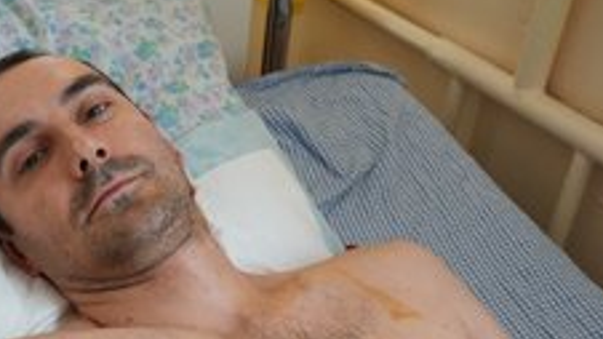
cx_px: 155
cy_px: 271
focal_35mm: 65
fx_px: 1039
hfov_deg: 31.8
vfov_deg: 18.4
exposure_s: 1/250
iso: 2000
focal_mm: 35
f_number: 5
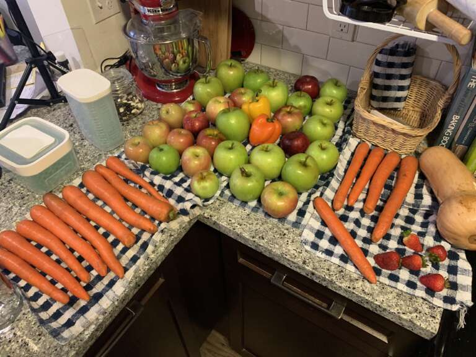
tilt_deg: -46.5
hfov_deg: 67.3
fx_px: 358
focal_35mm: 26
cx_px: 238
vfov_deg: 53.1
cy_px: 178
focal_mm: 4.25
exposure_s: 1/30
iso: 500
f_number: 1.8
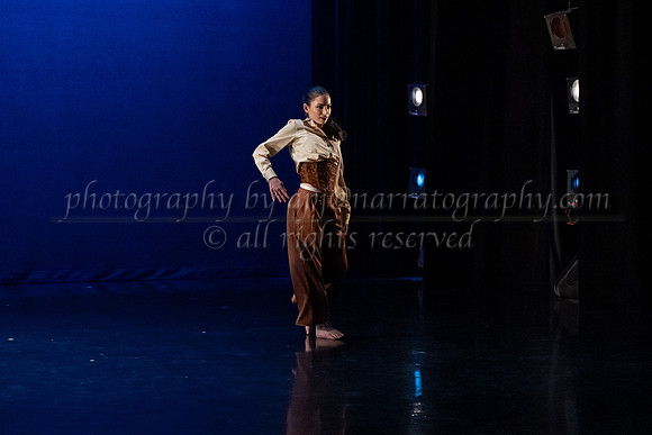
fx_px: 1917
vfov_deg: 12.9
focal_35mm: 106
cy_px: 177
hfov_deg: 19.3
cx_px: 309
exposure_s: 1/400
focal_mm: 75
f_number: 3.5
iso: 4000
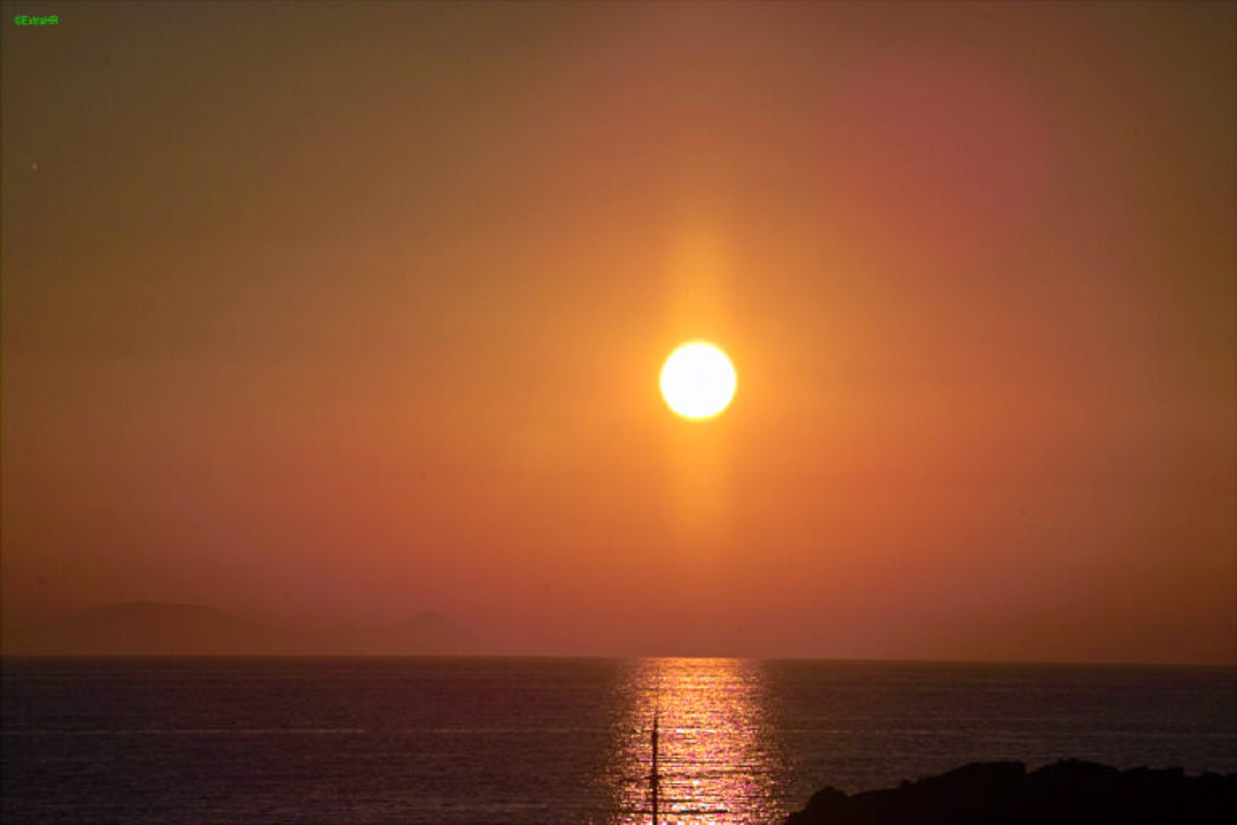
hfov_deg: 9.8
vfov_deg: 6.6
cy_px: 412
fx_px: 7181
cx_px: 618
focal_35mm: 209
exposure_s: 1/6000
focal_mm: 123
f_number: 5.6
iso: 100
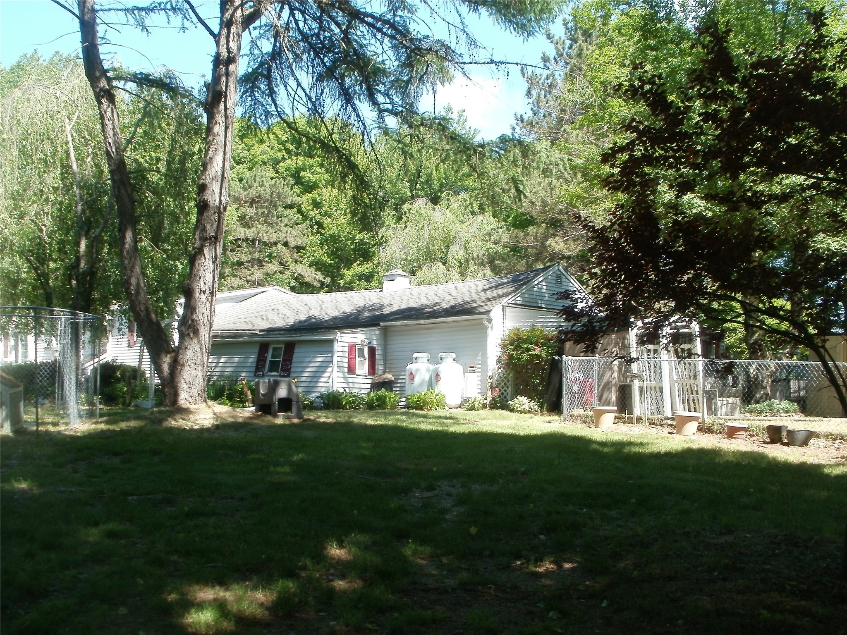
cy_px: 318
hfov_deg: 51.4
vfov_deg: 39.7
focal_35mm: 36
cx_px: 424
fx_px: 881
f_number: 5.6
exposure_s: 1/80
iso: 100
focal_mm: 6.3
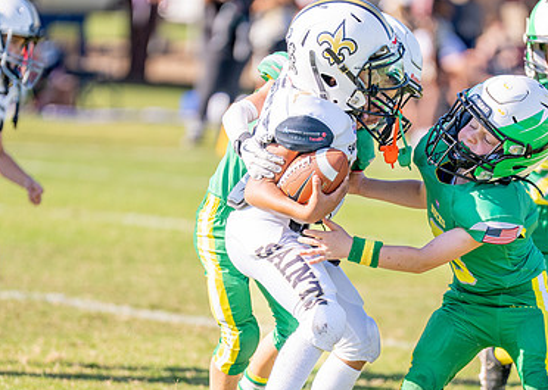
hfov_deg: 5.6
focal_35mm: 363
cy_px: 281
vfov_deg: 4.0
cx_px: 349
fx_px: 5644
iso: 250
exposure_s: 1/2500
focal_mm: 200
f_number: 2.8
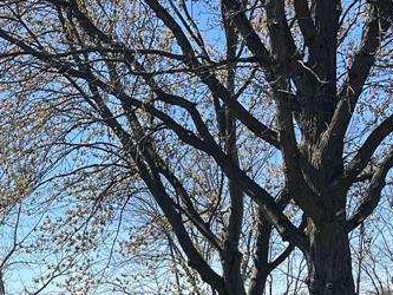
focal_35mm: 80
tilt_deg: -4.3
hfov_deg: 23.1
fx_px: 909
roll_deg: +2.4
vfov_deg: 17.1
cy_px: 404
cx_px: -26
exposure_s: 1/2967
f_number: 1.6
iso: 50
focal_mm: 5.1
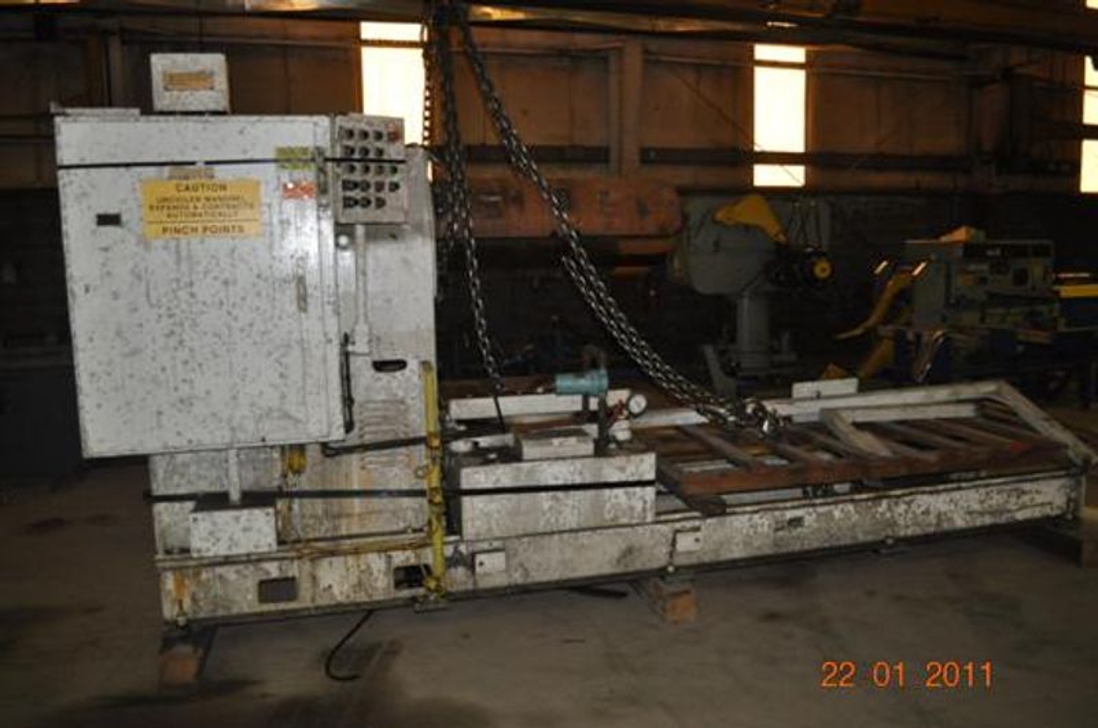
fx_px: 822
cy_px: 364
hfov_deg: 67.5
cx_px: 549
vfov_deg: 47.8
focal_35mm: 27
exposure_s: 1/60
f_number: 3.5
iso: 800
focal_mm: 18
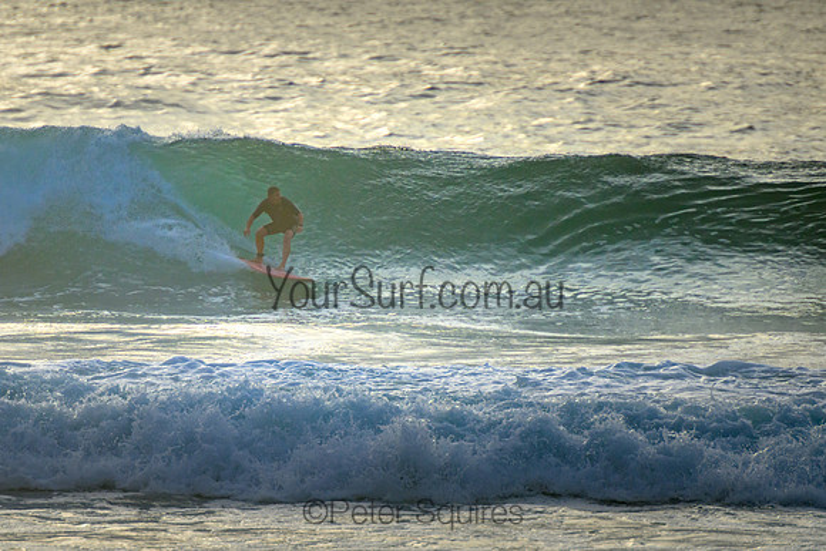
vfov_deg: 2.5
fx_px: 12617
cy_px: 238
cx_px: 318
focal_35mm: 550
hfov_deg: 3.7
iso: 640
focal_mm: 400
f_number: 5.6
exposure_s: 1/2000
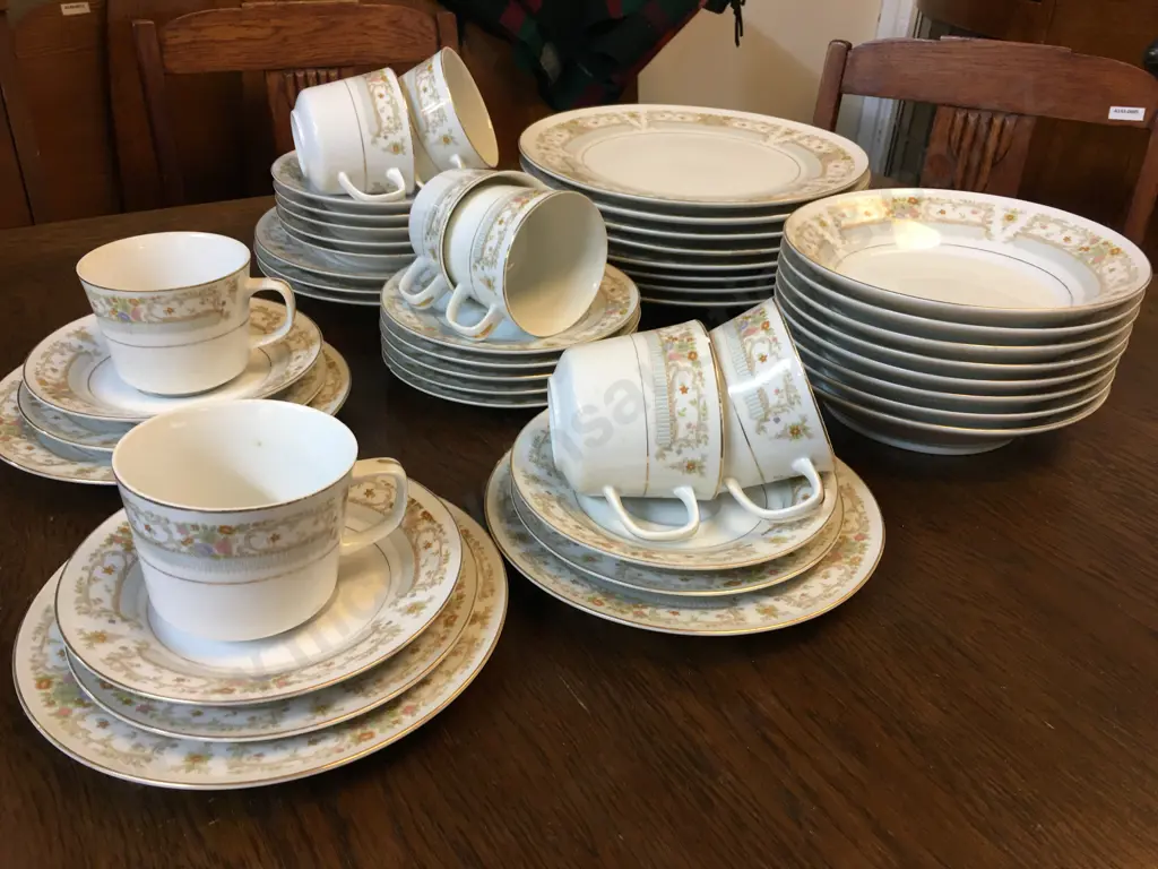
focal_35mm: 29
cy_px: 434
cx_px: 579
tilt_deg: -28.9
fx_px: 970
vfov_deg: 48.2
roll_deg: -2.9
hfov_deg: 61.7
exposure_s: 1/17
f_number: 2.2
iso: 50
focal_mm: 4.15
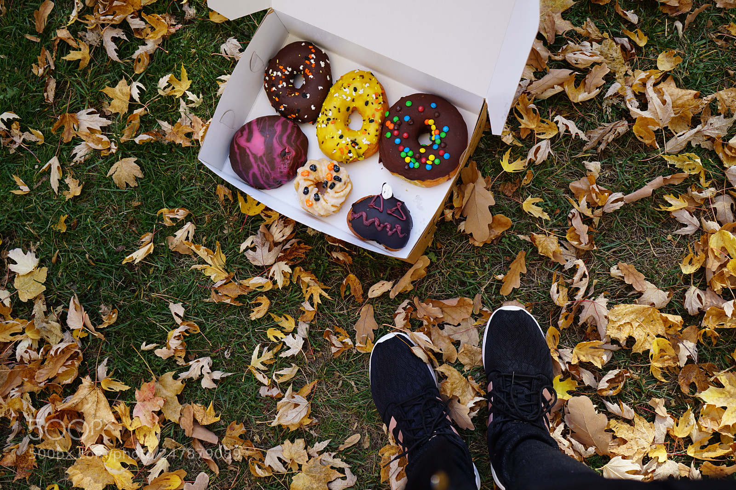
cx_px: 368
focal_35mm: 33
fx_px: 674
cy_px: 245
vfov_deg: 40.0
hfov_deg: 57.2
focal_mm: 33
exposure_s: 1/60
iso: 100
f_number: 4.5
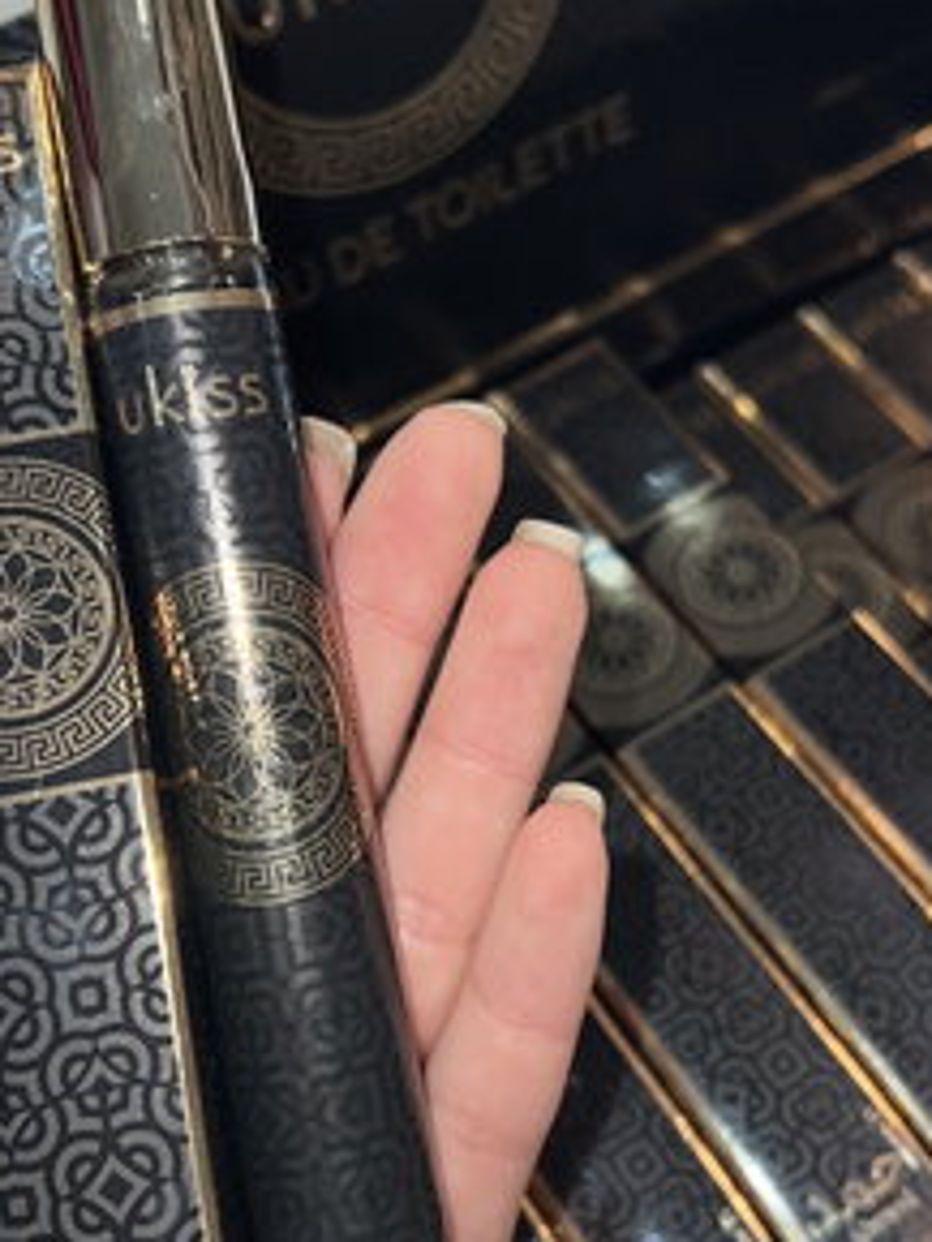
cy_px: 685
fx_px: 1722
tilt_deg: -58.2
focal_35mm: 48
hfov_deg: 30.3
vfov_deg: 39.6
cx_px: 494
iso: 32
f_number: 1.5
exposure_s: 1/714
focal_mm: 5.7
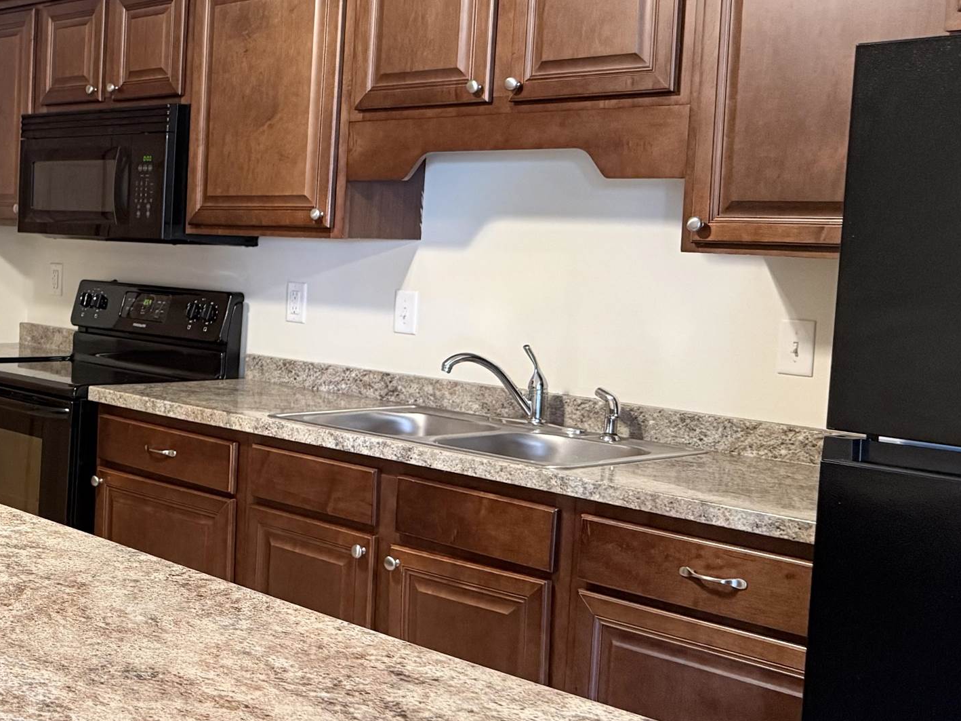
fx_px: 1443
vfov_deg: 28.0
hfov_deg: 33.6
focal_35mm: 52
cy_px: 325
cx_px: -8
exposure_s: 1/60
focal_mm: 6.76
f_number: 1.78
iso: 500
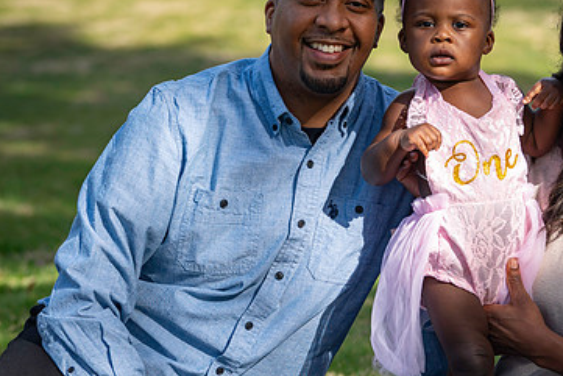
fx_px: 2159
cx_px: 412
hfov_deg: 14.8
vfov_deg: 9.9
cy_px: 208
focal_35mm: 138
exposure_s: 1/1250
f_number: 4
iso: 250
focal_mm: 86
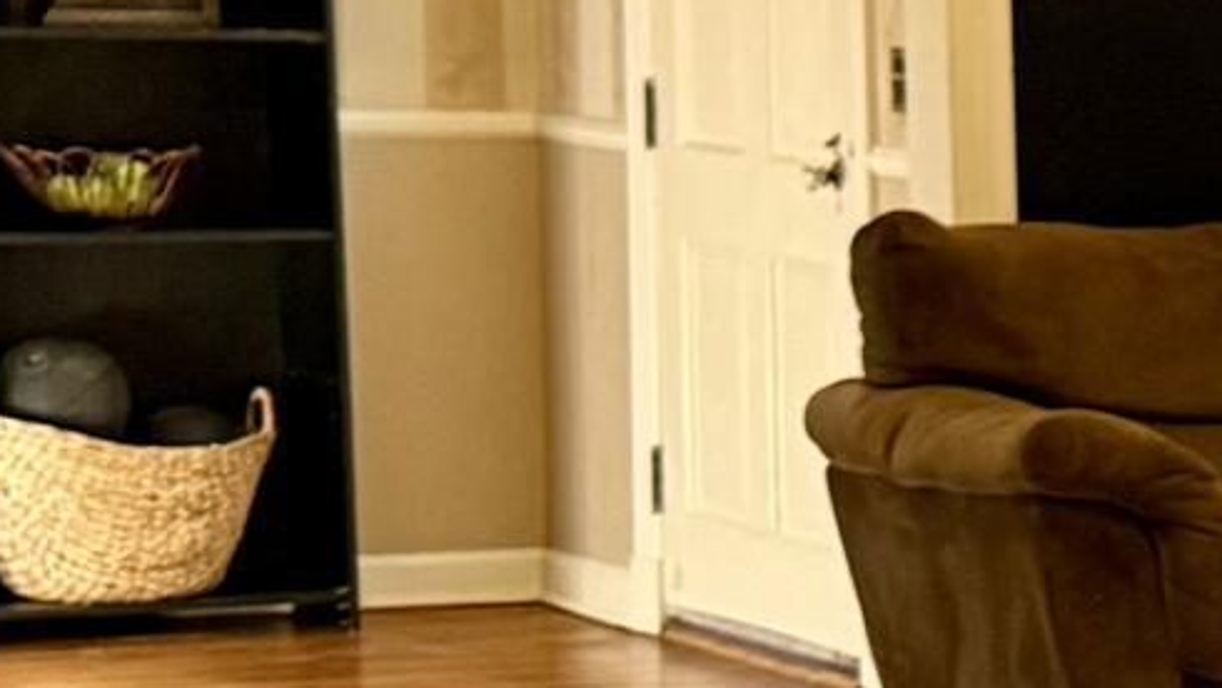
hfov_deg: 11.6
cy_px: 862
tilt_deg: -9.7
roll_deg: -2.3
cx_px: 2711
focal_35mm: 160
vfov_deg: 7.5
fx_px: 5186
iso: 320
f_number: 1.78
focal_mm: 6.76
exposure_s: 1/60
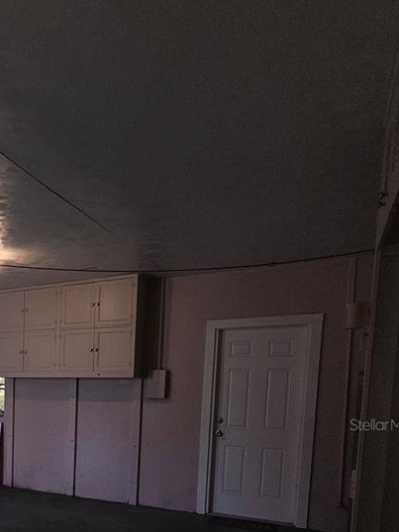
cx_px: -26
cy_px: 424
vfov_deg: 57.2
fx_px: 446
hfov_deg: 40.3
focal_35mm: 29
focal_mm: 2.2
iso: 80
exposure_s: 1/60
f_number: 2.2
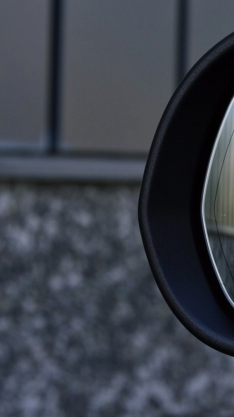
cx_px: 253
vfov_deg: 16.4
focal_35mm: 131
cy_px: 208
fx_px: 1443
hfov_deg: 9.2
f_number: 9
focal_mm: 55
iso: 400
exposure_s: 1/160
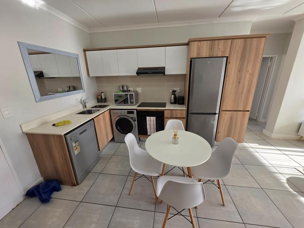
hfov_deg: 106.2
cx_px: 152
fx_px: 114
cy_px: 114
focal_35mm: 13
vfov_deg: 89.9
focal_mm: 2.2
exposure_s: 1/100
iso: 40
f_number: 1.9
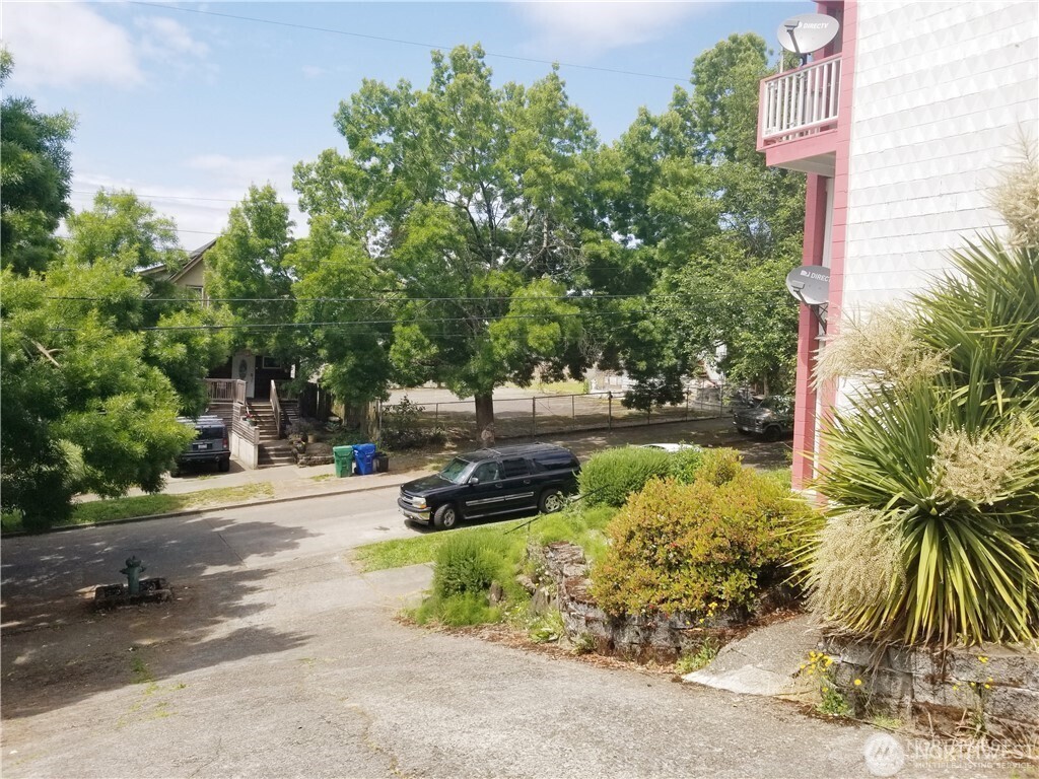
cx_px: 520
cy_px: 390
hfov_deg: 67.3
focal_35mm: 26
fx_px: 780
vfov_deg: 53.1
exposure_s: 1/2600
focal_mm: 4.25
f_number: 1.7
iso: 50
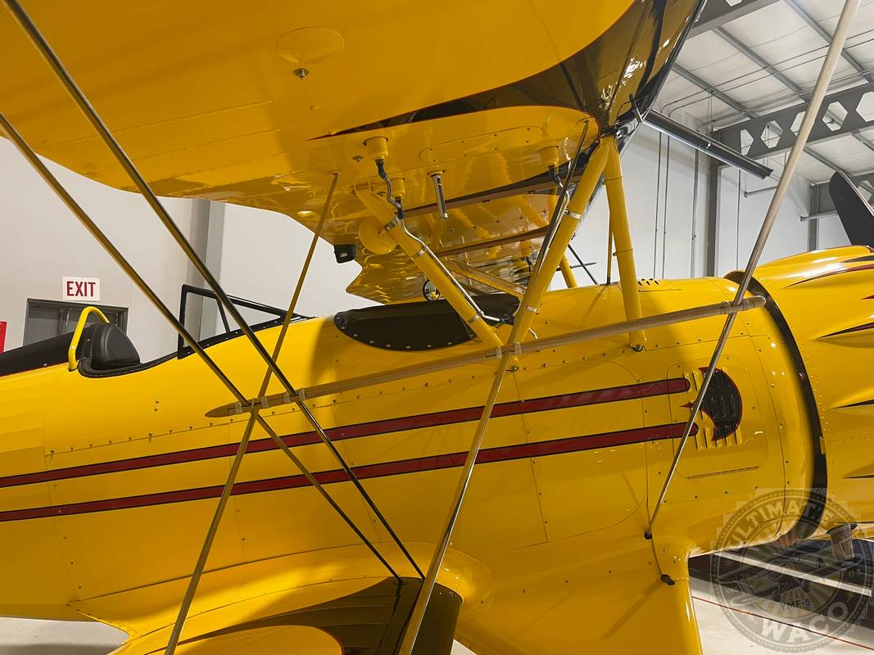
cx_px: 437
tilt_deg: +3.2
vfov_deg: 53.1
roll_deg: -2.9
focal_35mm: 26
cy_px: 328
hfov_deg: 67.3
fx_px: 656
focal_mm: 4.2
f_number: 1.6
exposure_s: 1/60
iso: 125
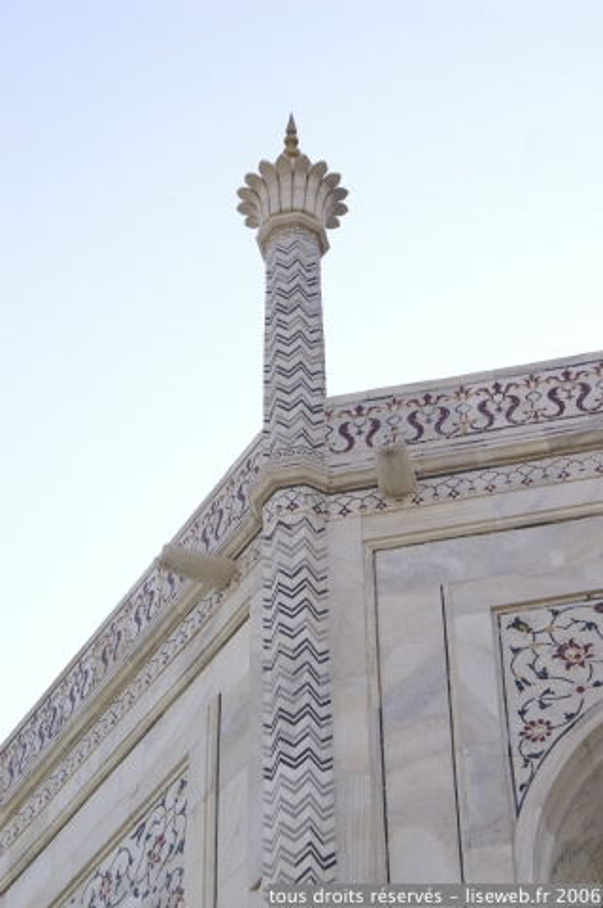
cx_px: 302
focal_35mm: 105
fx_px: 2644
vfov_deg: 19.5
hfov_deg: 13.0
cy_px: 454
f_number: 10
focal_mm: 70
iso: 100
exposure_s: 1/80
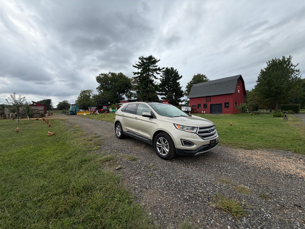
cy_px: 114
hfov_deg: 102.1
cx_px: 152
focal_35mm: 14
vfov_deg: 85.7
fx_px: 123
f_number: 2.2
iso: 40
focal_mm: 2.22
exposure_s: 1/770
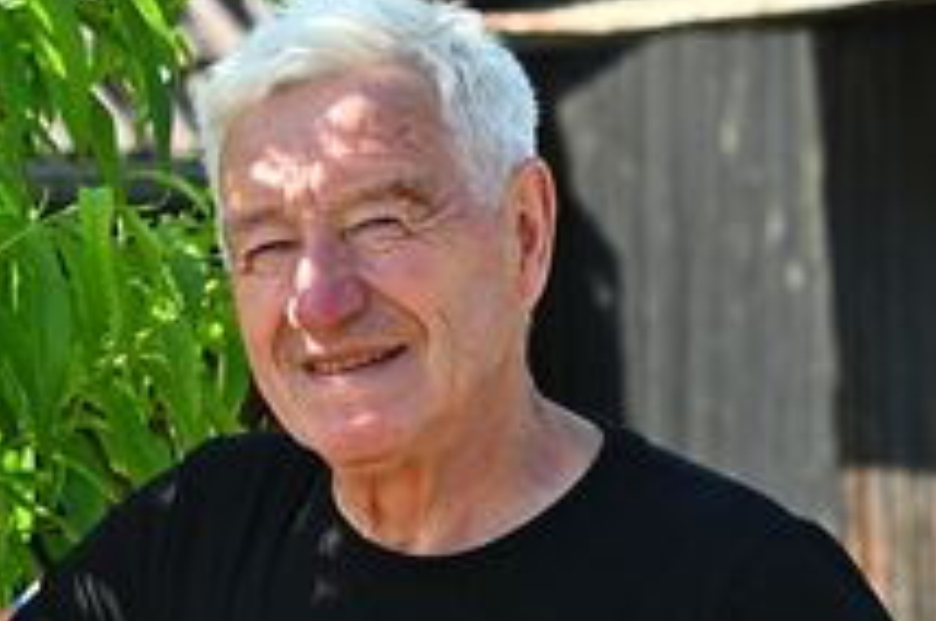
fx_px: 8204
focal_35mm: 316
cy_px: 494
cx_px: 280
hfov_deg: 6.5
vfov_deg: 4.3
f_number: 11
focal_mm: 150
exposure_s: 1/1000
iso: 1600
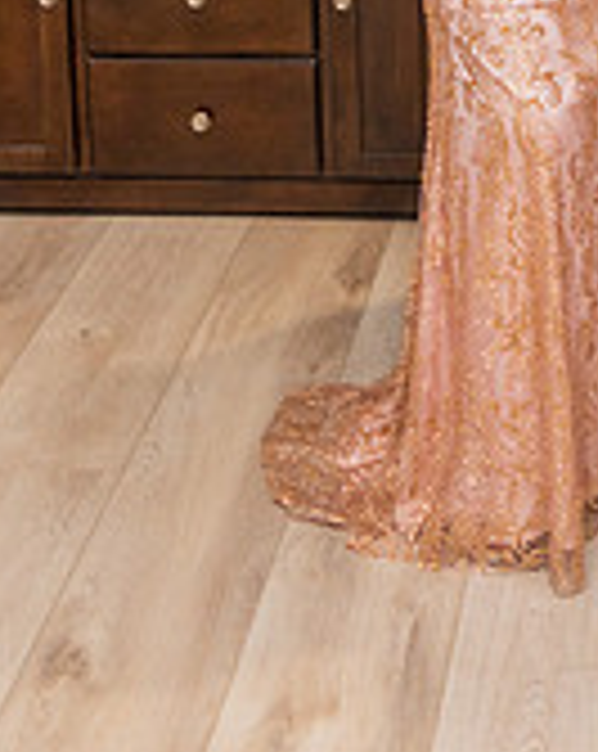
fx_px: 2241
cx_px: 634
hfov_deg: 14.9
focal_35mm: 101
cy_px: -296
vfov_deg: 17.5
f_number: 4
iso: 640
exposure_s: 1/160
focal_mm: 24
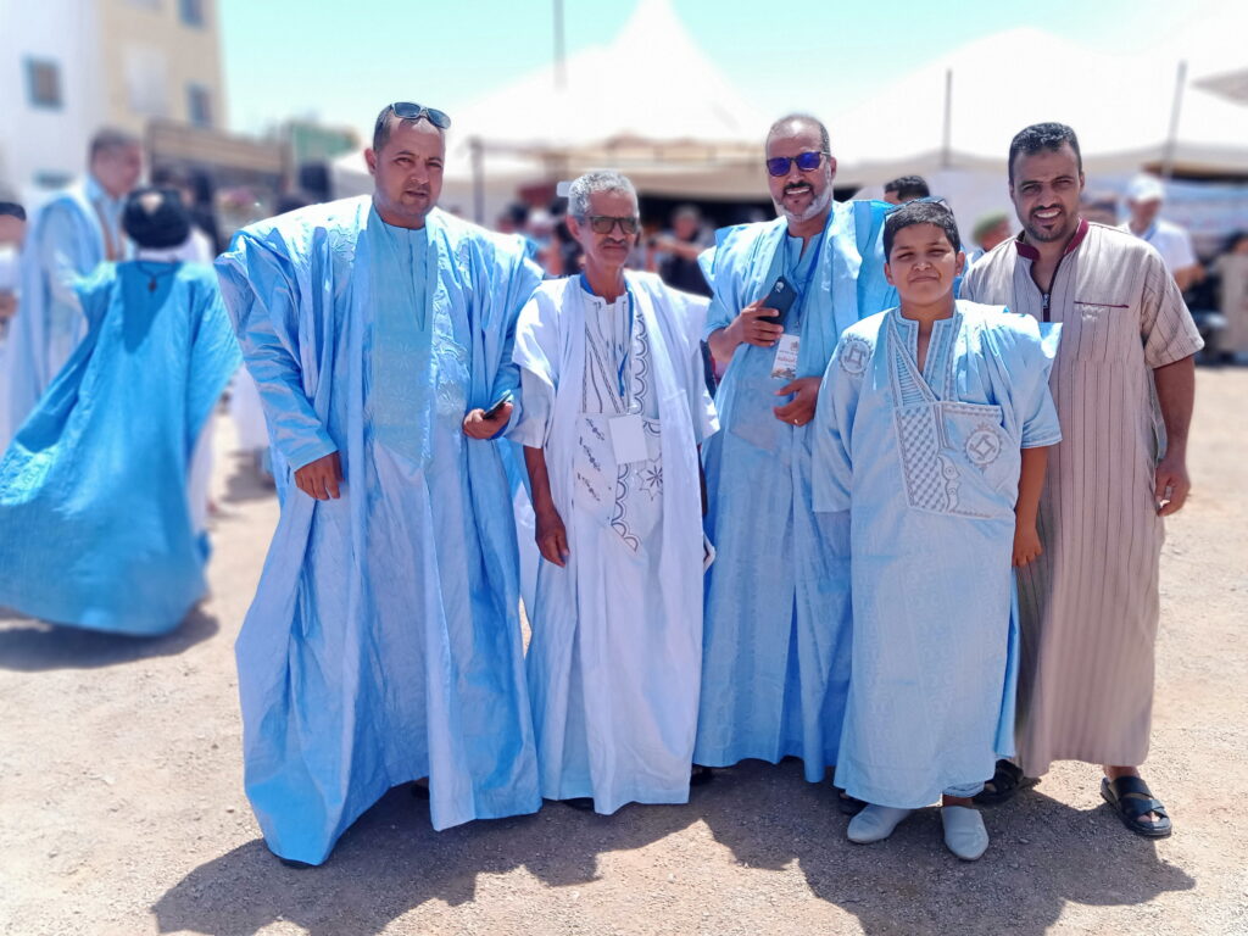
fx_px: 1009
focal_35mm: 28
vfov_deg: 49.7
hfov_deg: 63.4
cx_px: 624
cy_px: 468
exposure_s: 1/908
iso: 104
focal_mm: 3.37
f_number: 2.2
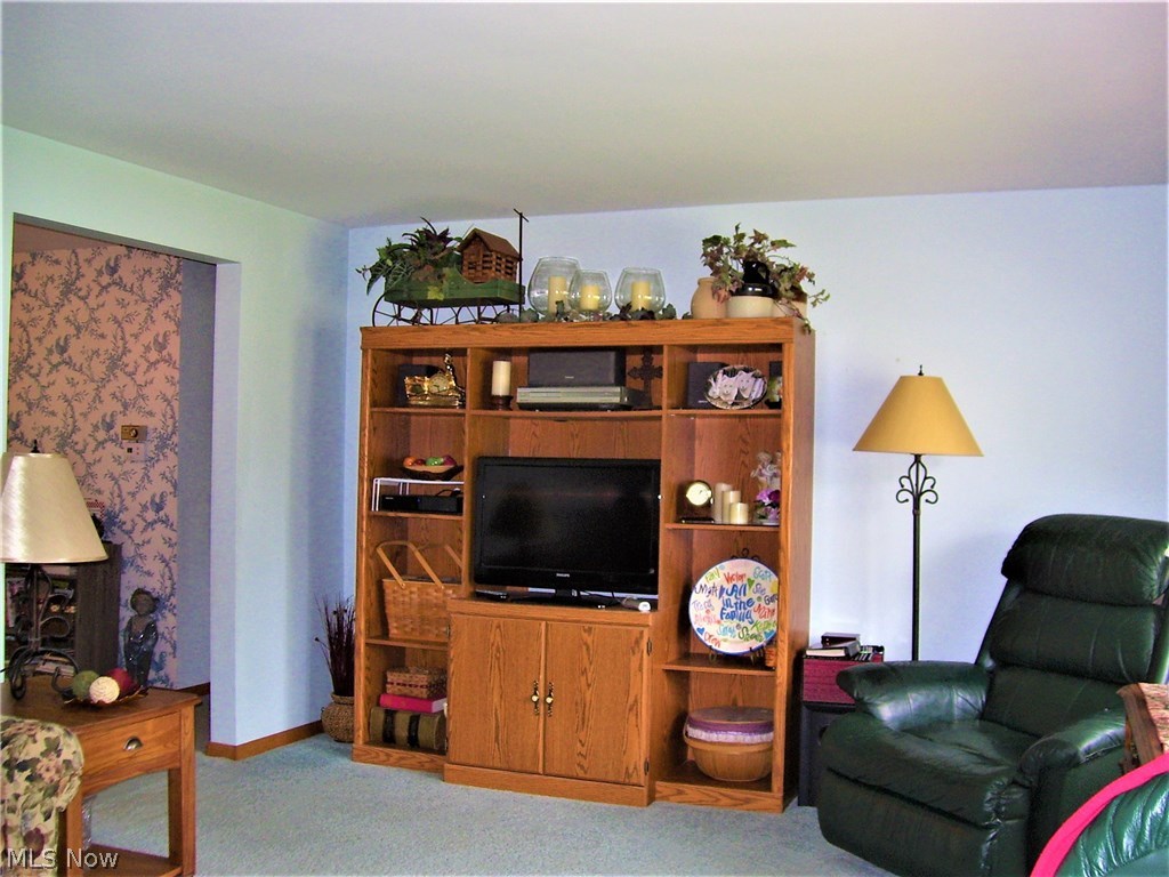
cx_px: 584
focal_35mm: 36
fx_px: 1216
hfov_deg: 51.4
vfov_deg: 39.7
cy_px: 438
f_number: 2.7
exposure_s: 1/60
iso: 100
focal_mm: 6
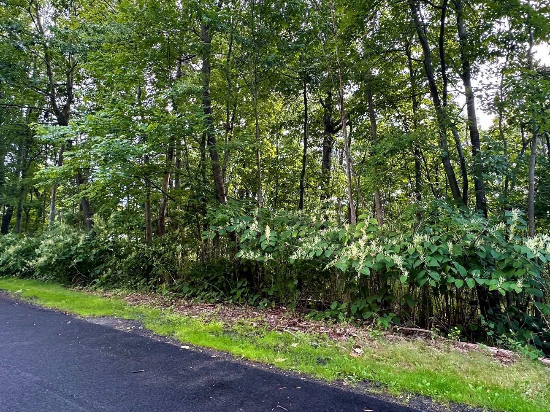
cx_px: 310
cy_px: 188
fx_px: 350
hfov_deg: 76.1
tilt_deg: +8.8
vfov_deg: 61.0
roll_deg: +2.1
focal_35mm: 22
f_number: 2.2
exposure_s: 1/99
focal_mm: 2.22
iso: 100
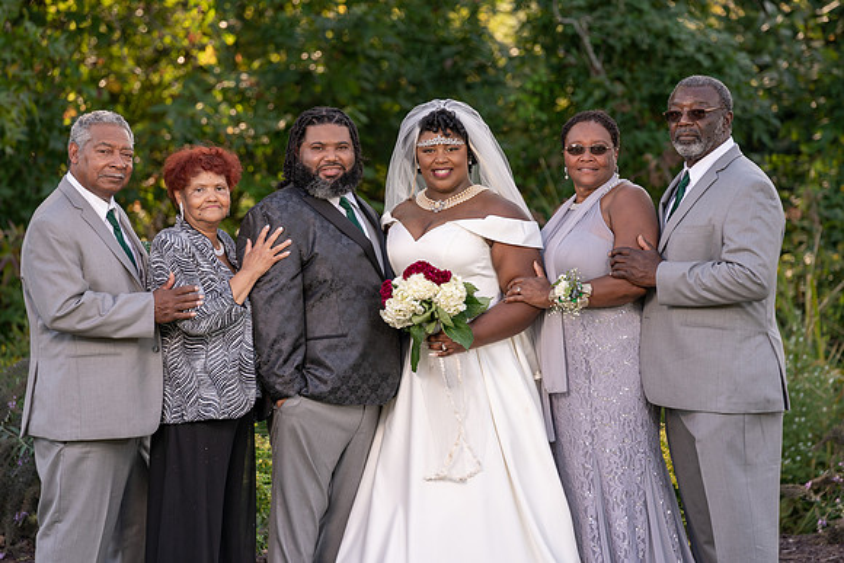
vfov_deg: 7.7
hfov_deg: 11.6
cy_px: 282
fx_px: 4164
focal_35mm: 178
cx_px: 428
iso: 125
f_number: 4
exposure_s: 1/250
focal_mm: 173
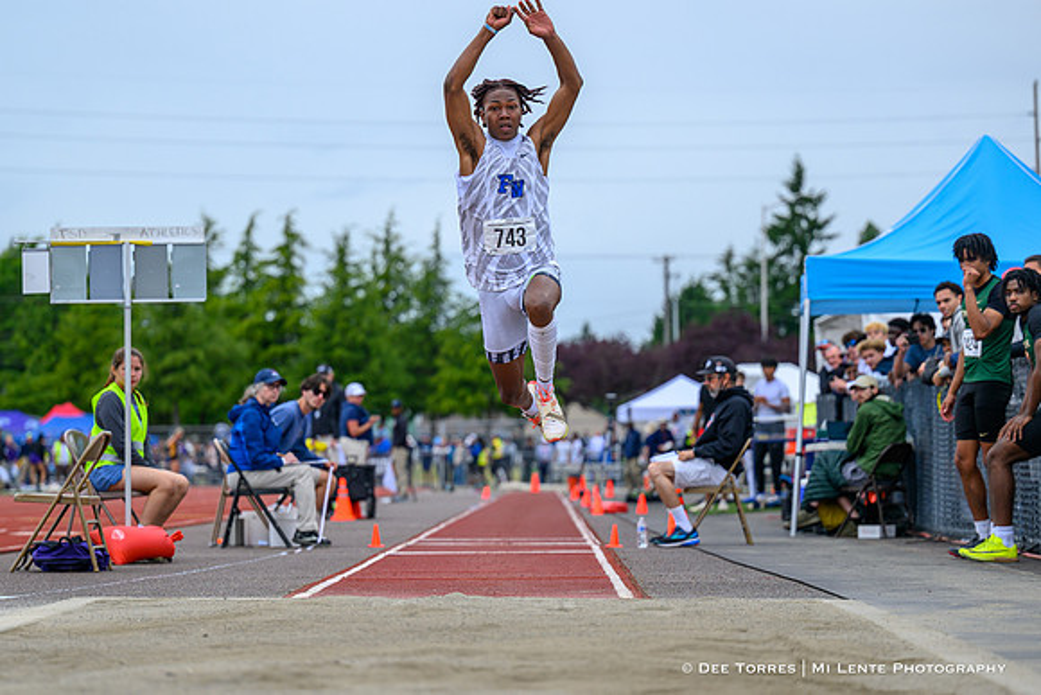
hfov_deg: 16.6
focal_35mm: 123
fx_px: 3559
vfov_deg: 11.1
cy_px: 400
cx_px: 475
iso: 250
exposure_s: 1/2500
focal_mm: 103
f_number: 2.8
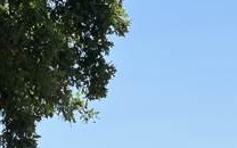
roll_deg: +0.7
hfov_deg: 19.6
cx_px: 115
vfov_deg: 11.4
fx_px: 685
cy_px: 273
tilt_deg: +2.0
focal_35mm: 106
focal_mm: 5.1
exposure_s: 1/3876
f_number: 1.6
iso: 50
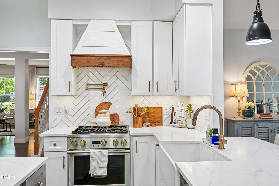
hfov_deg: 61.9
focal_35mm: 30
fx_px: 232
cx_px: 140
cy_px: 93
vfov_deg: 43.6
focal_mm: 30
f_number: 8
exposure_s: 1/30
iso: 400
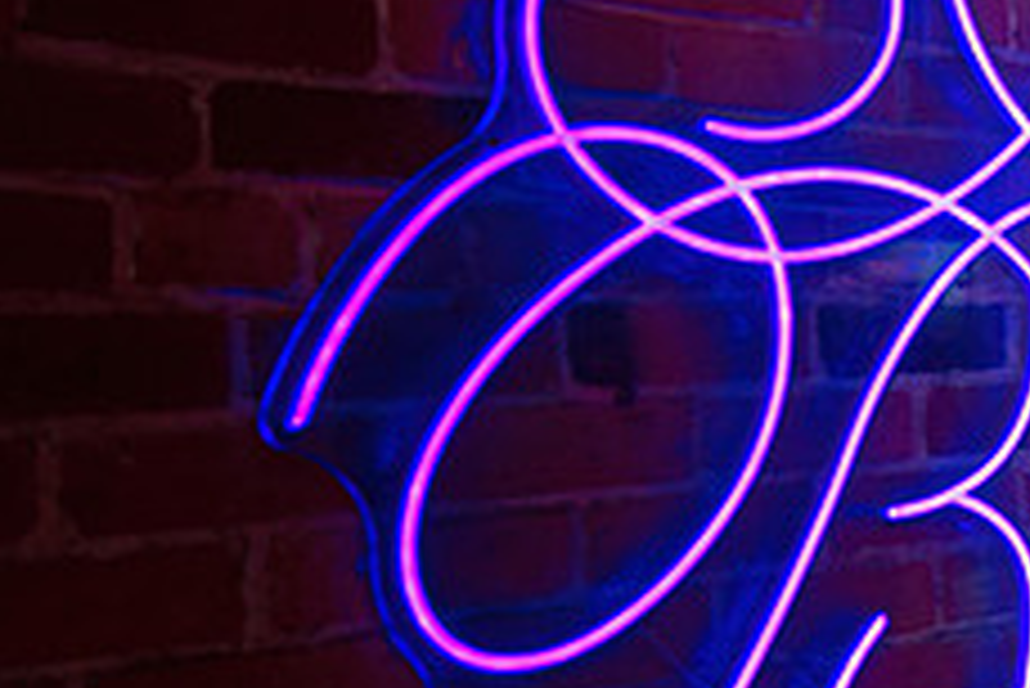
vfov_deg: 19.2
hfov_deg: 25.6
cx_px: 1223
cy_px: 434
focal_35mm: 71
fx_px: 2033
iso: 400
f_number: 2.8
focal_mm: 28
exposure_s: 1/100
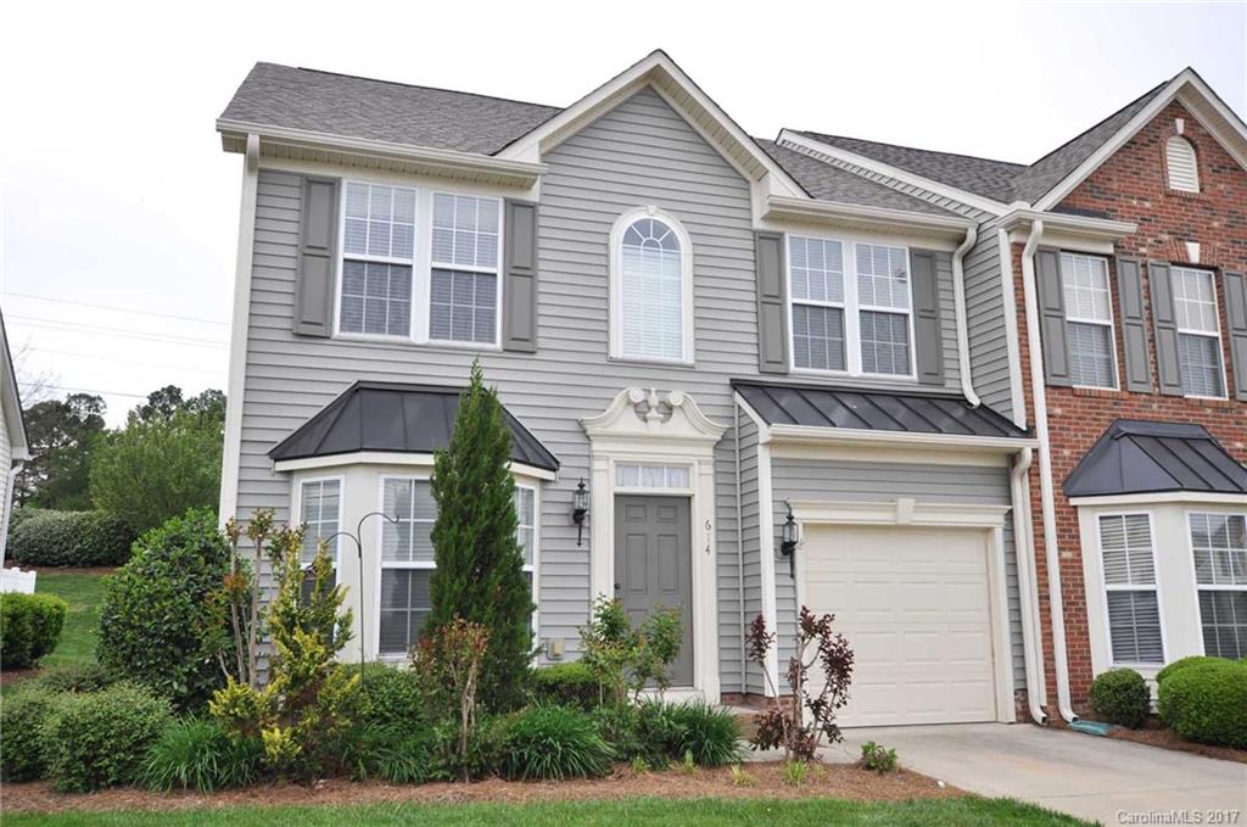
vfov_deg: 43.5
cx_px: 624
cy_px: 414
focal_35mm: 30
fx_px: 1037
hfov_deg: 62.0
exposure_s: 1/200
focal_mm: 20
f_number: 7.1
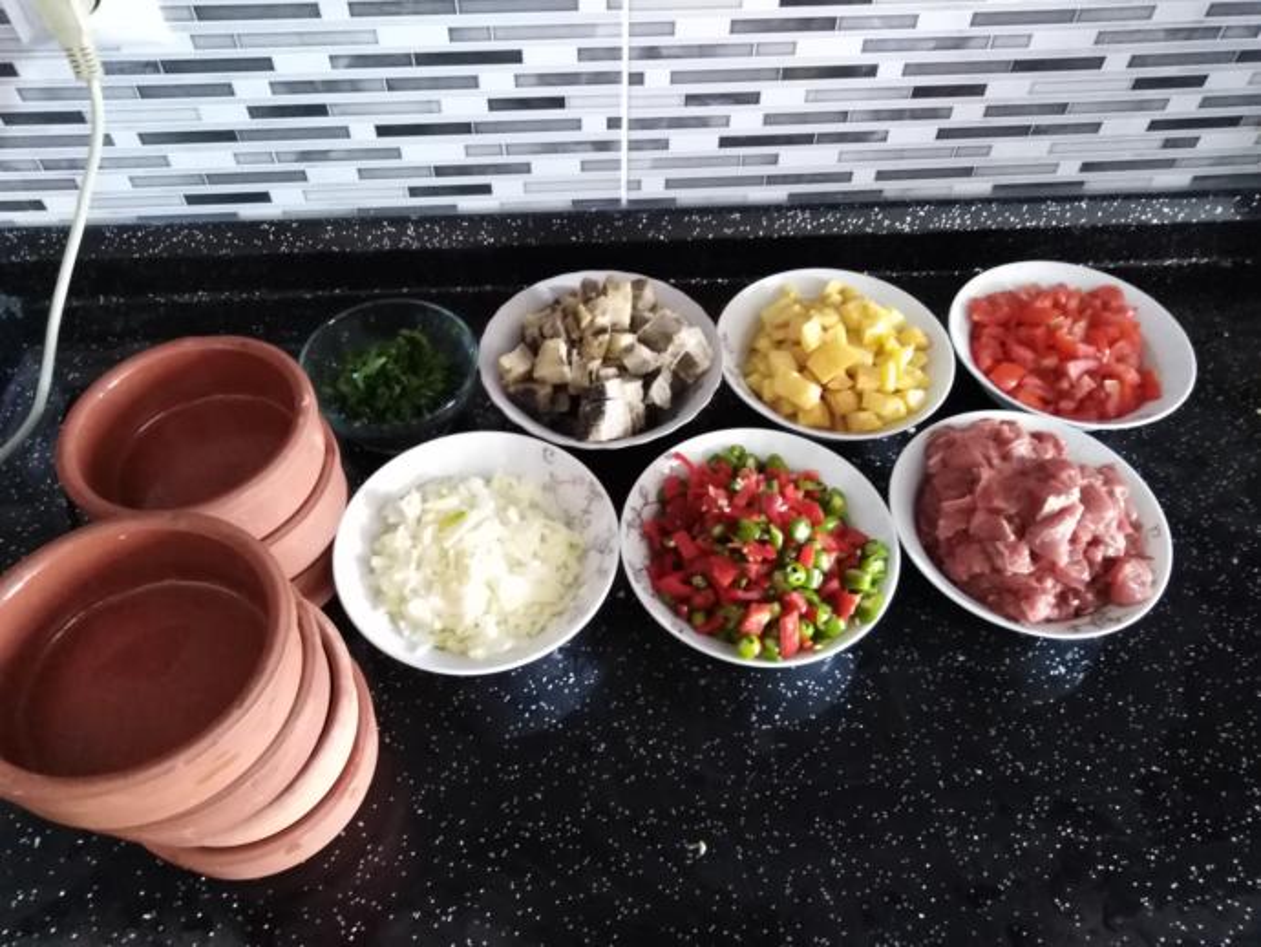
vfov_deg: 53.1
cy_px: 474
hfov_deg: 67.3
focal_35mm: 26
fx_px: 947
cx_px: 630
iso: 1023
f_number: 2.2
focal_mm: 3.46
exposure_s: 1/13.3
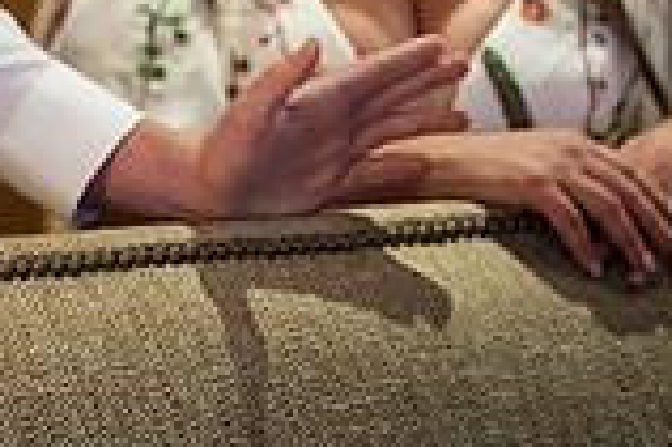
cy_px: -366
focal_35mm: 183
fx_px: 3412
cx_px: -153
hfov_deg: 11.0
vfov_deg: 7.3
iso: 2500
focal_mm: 50
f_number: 1.4
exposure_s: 1/125
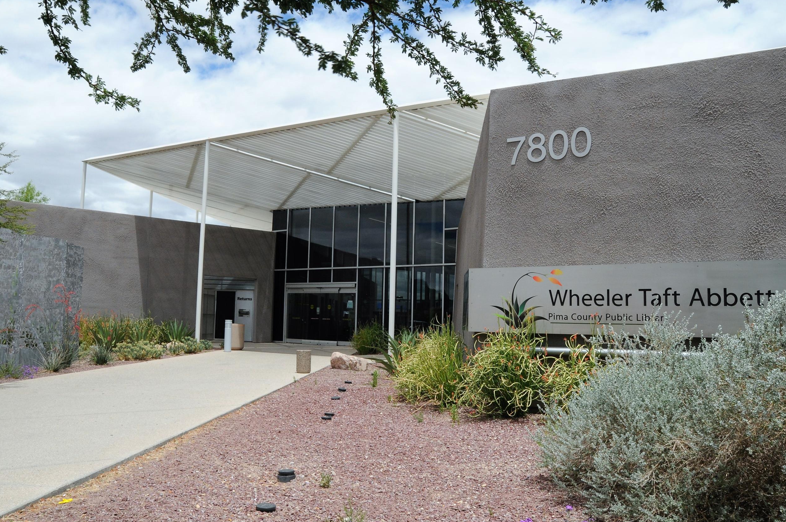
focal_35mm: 31
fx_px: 667
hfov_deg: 61.0
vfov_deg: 42.7
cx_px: 369
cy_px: 249
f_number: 13
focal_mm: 17
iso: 400
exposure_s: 1/640
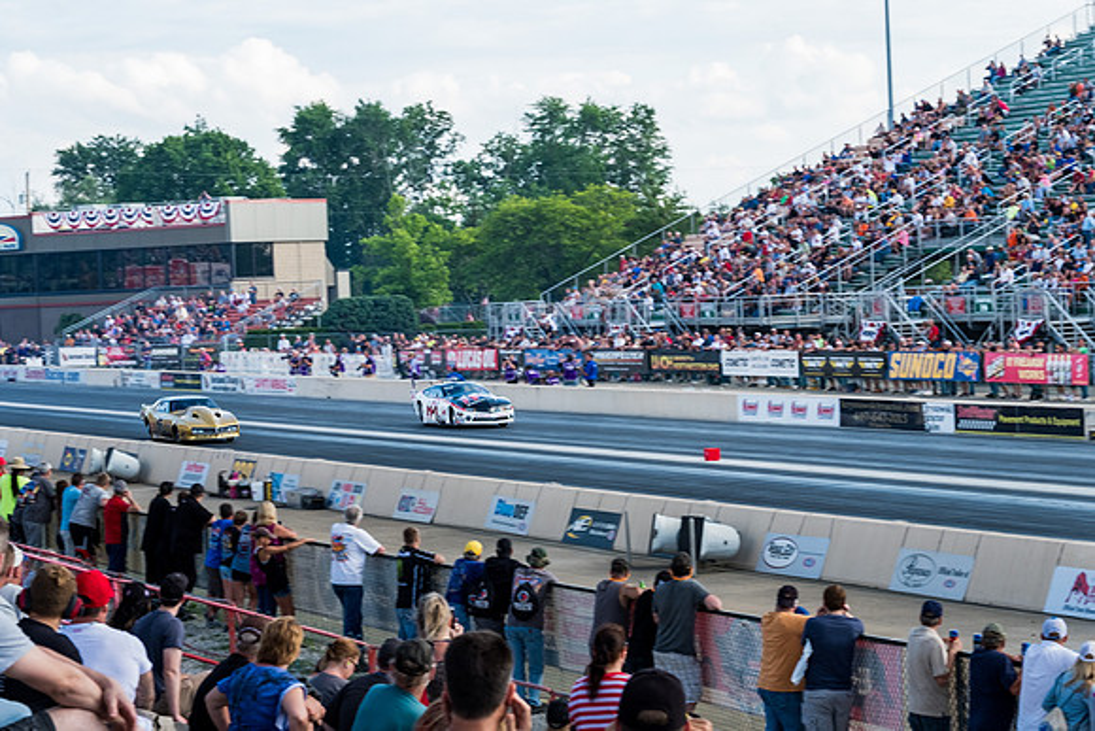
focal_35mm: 117
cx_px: 548
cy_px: 366
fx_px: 3574
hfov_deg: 17.4
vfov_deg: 11.7
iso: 400
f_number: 9
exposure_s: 1/200
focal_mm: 74.4
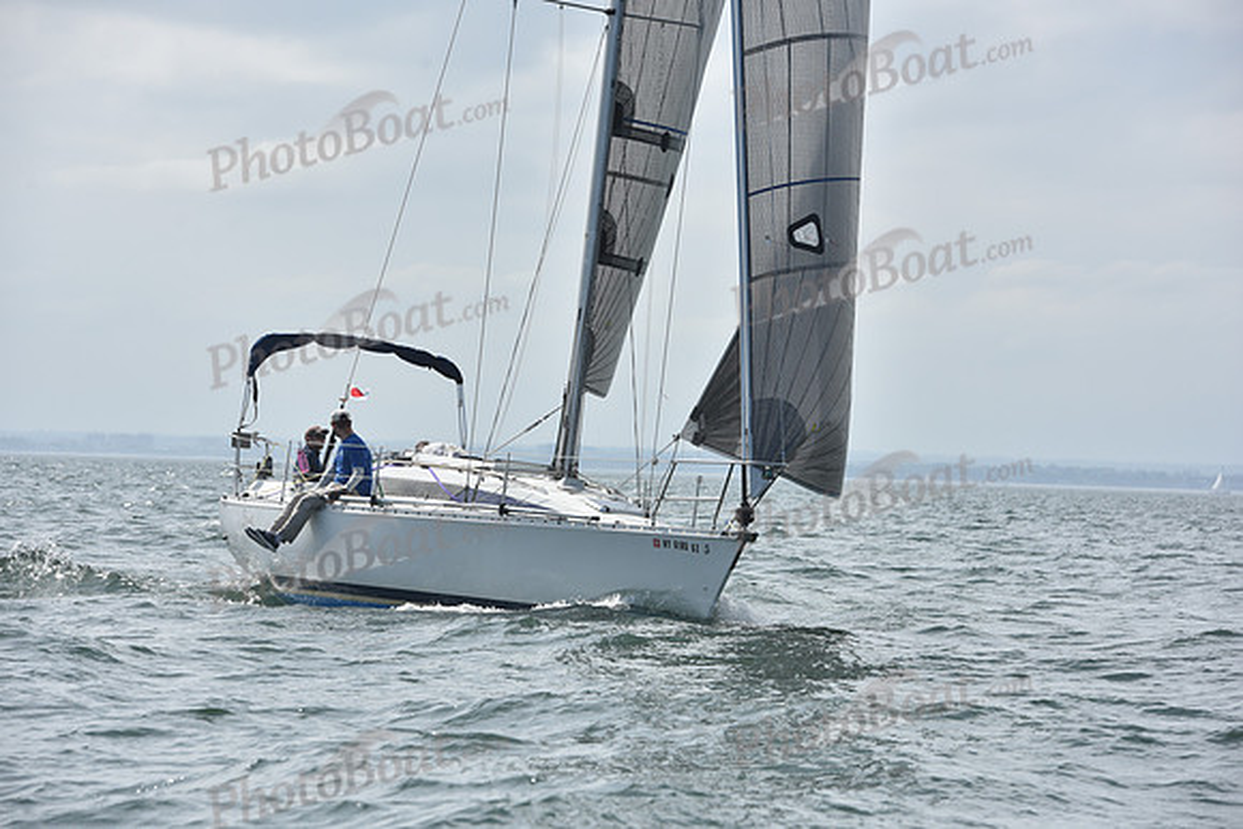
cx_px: 622
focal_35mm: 160
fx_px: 5525
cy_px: 414
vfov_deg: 8.6
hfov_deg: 12.8
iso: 200
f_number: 9
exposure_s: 1/1000
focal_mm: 160
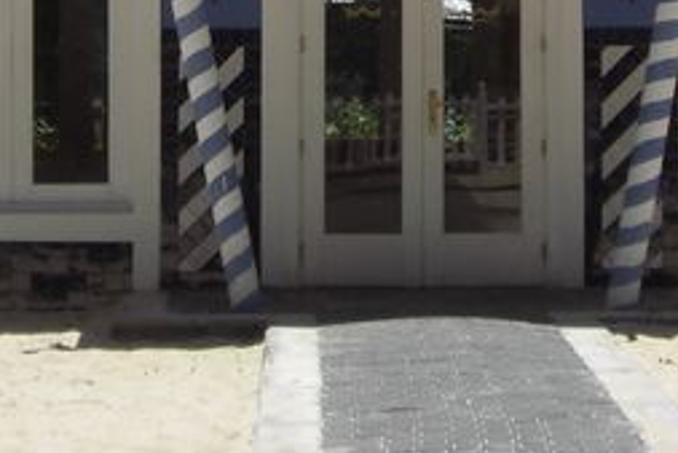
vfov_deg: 8.4
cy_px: -247
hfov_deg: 12.8
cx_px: 381
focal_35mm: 160
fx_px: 3015
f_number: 8
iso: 64
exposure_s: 1/250
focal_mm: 6.2
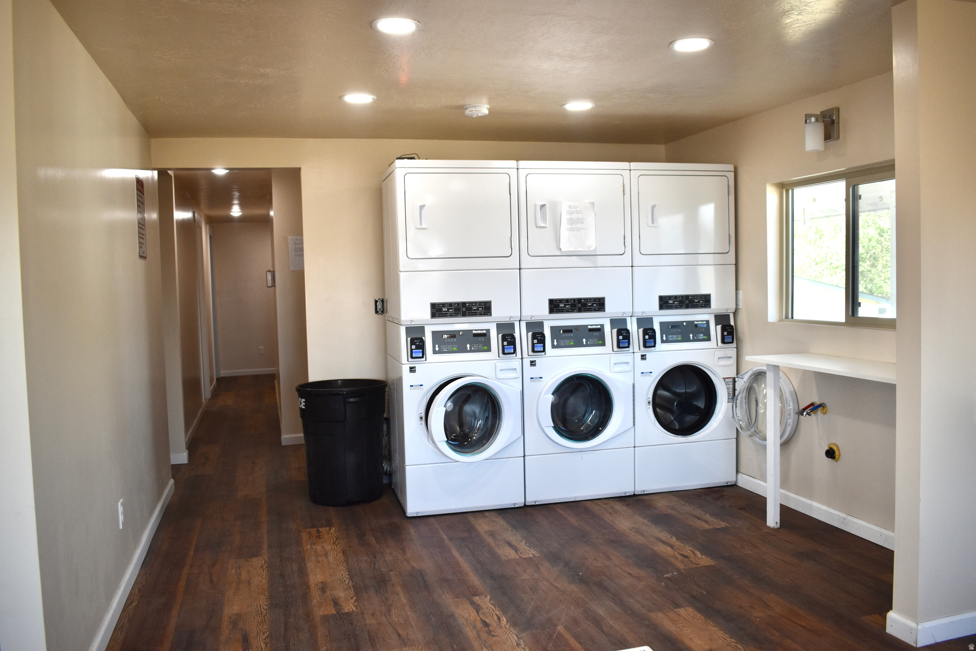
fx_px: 813
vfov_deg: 43.6
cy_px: 326
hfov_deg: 61.9
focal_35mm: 30
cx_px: 488
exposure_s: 1/250
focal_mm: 20
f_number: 4.5
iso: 400
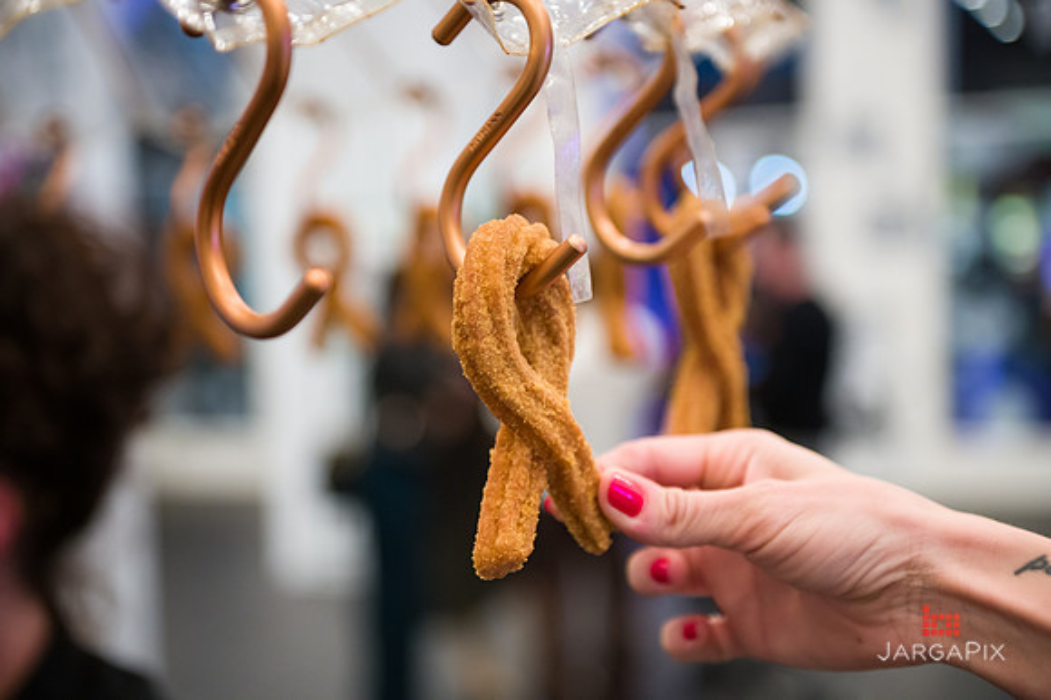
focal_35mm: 56
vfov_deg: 24.2
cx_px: 526
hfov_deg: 35.7
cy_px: 350
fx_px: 1634
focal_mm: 56
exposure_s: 1/200
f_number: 3.2
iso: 3200
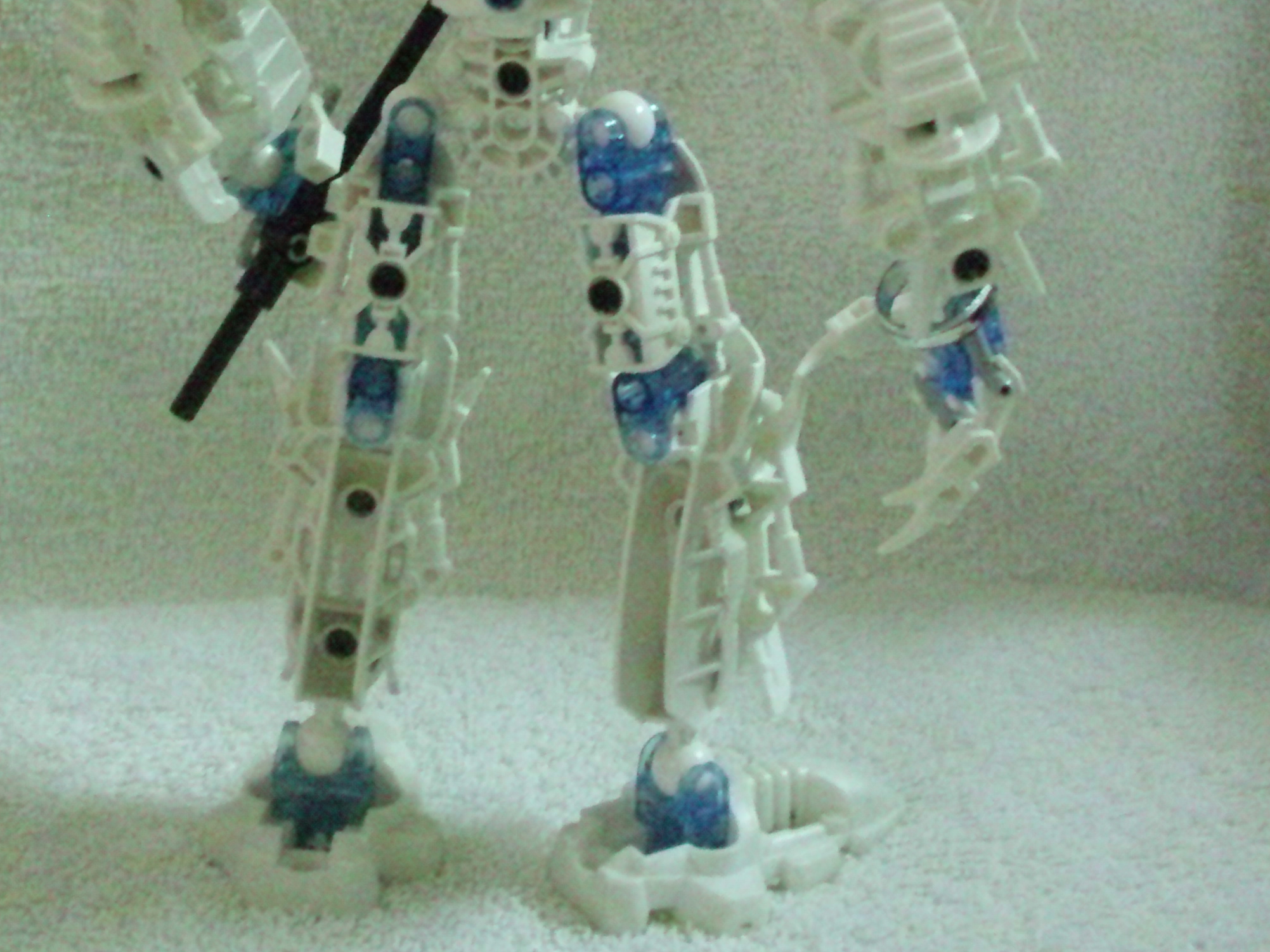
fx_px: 2495
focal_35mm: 68
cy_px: 103
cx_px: 547
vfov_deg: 21.2
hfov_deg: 28.5
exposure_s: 1/31
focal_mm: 6.3
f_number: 3.1
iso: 1600
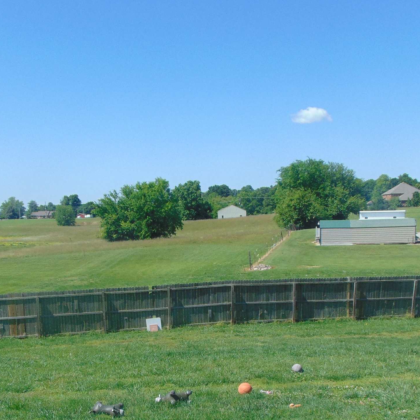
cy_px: 325
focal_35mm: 47
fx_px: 645
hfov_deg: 36.0
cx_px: 198
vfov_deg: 35.1
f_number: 7.7
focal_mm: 4.5
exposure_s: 1/200
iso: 80
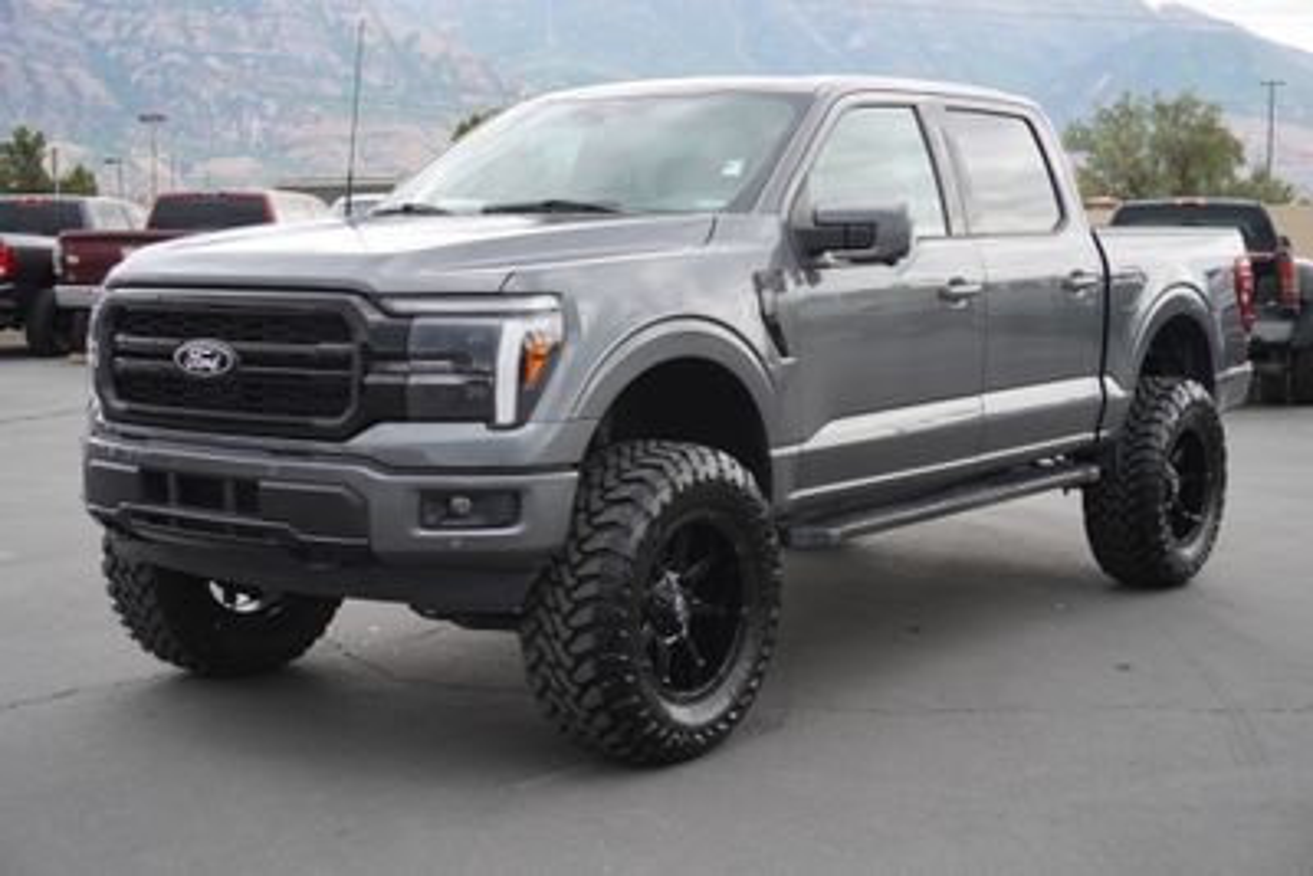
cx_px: 656
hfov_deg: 38.9
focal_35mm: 51
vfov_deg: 26.5
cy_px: 438
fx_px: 1861
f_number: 5.6
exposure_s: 1/80
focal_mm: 34
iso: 100
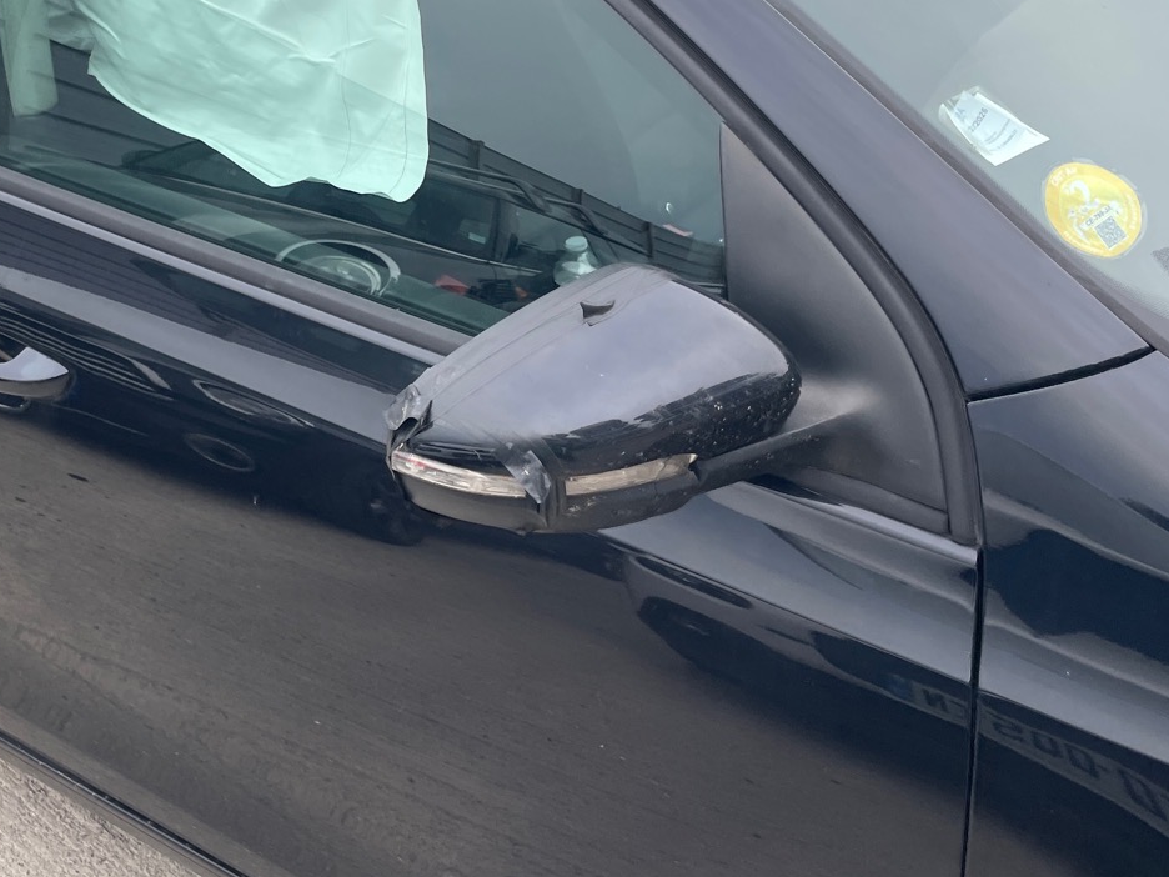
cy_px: 264
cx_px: 366
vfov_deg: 28.8
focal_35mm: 50
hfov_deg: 37.7
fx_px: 1689
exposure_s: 1/553
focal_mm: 4.2
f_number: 1.6
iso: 32
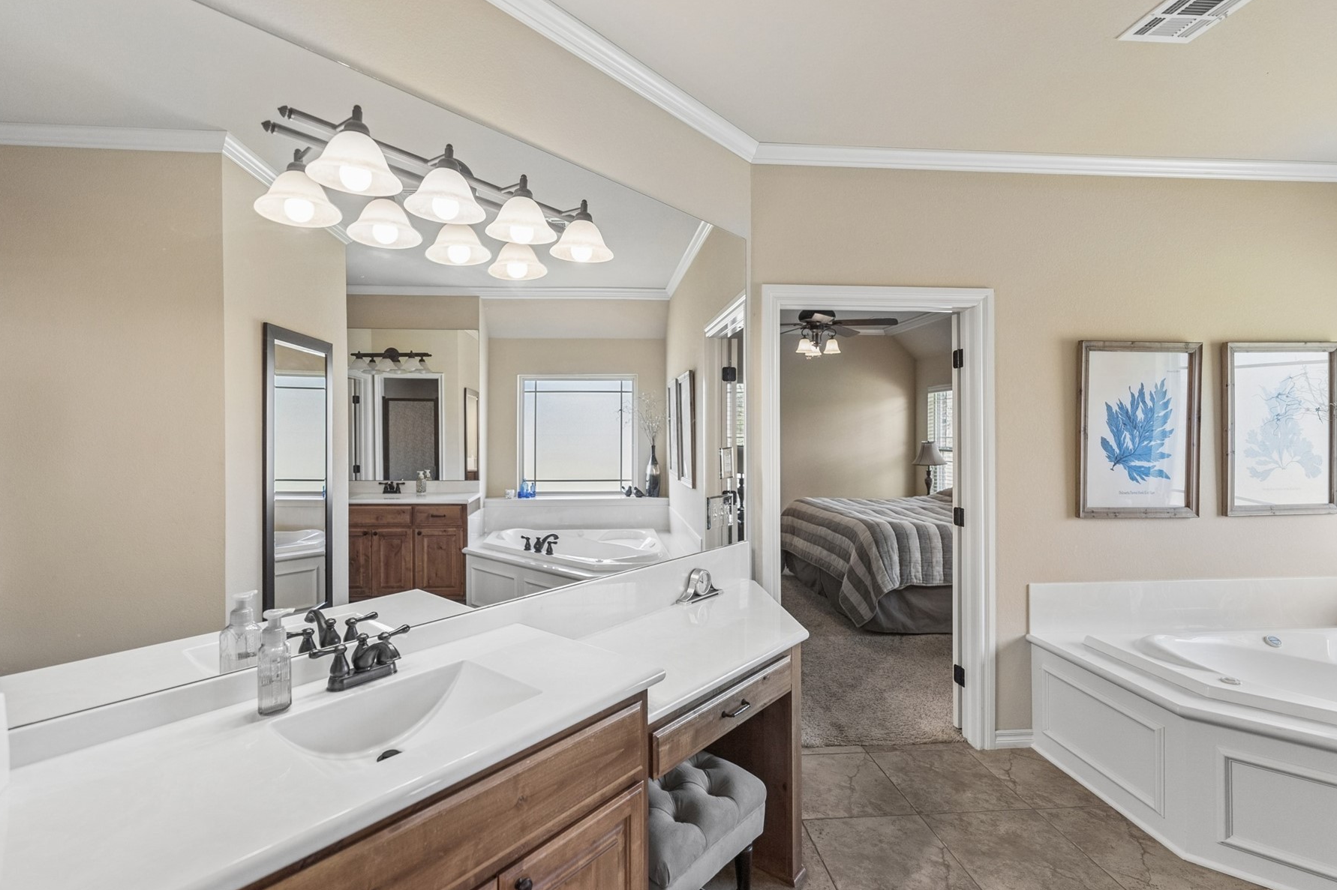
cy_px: 453
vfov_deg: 71.4
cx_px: 659
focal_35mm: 17
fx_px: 619
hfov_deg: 94.4
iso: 400
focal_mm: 14.6
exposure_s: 1/400
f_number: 2.8
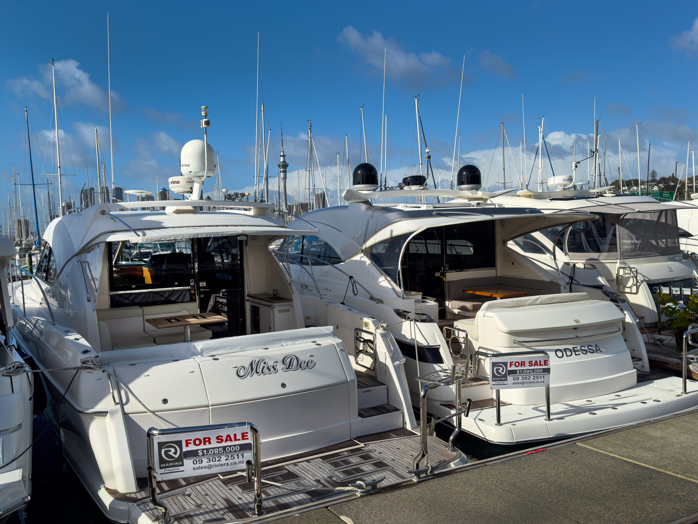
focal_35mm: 33
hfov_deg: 55.4
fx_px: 665
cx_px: 349
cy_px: 262
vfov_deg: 42.9
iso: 100
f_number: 1.8
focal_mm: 6.8
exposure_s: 1/15000
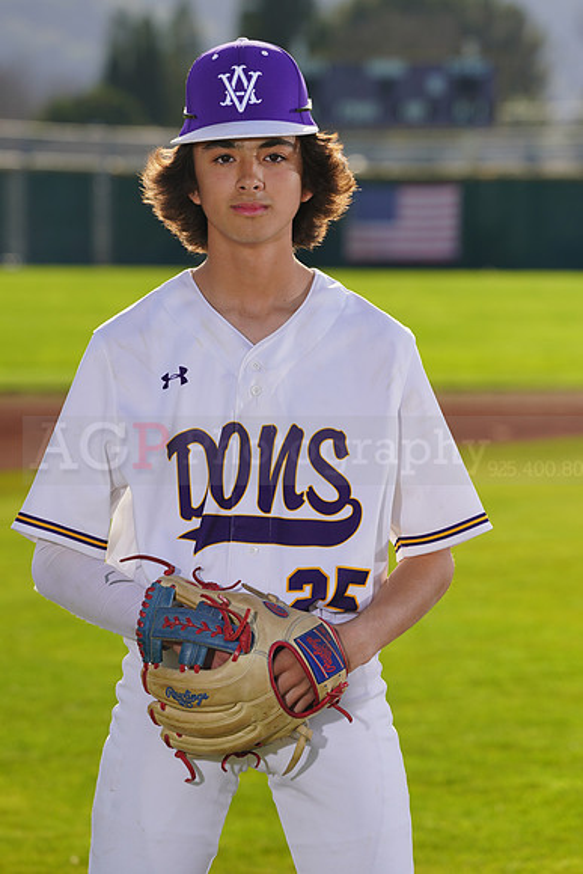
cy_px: 437
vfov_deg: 9.2
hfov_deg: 6.1
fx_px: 5438
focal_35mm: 224
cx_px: 292
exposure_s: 1/250
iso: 100
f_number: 9
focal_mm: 224
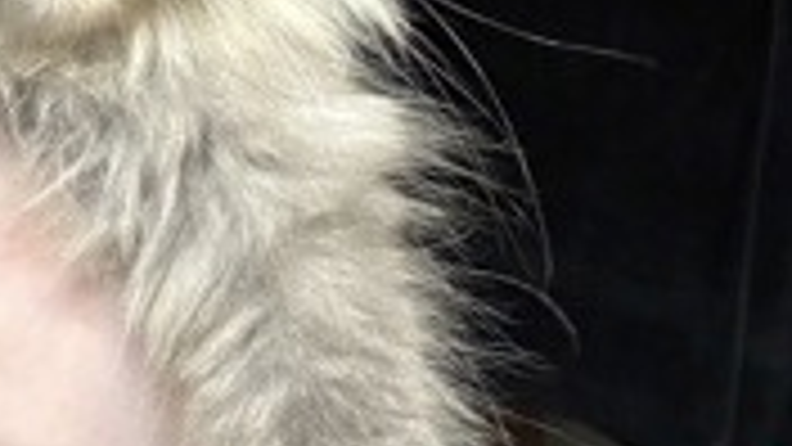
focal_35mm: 78
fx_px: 1638
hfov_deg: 26.7
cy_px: -90
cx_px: 160
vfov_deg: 15.0
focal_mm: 2.69
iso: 200
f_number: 1.9
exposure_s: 1/40
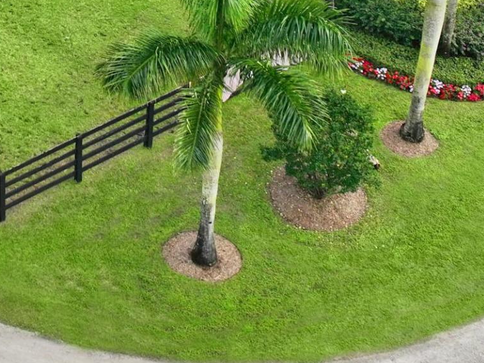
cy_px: -267
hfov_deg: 20.8
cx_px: -7
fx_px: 1272
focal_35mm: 91
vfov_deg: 14.5
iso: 220
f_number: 2.8
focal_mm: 12.29
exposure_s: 1/1250
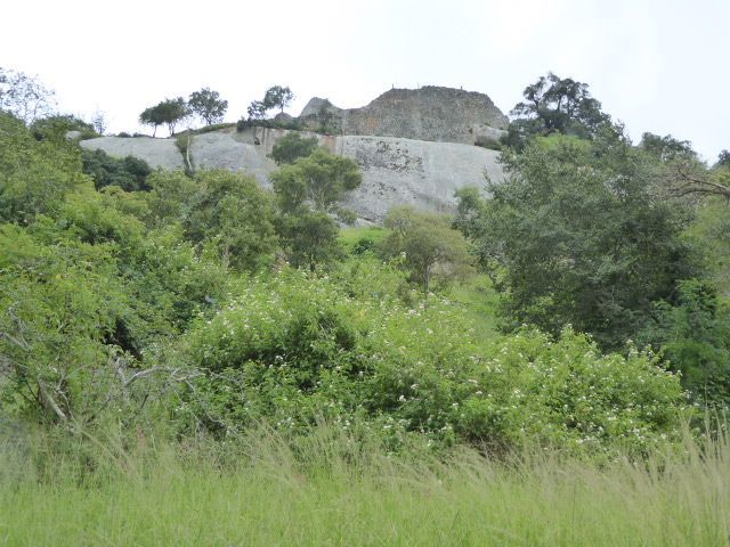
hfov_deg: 41.2
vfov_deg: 31.5
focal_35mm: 46
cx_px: 365
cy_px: 274
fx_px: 970
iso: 160
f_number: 3.9
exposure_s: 1/250
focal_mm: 7.8
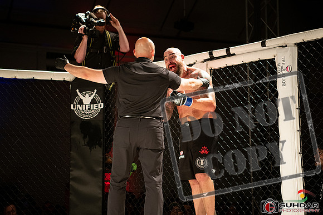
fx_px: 674
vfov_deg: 18.2
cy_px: 108
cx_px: 162
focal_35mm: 75
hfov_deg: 26.9
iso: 2500
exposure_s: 1/1000
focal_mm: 70
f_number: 2.8
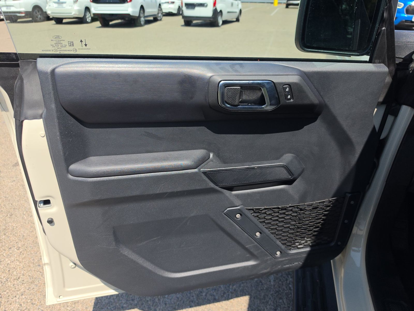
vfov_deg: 58.9
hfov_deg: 73.9
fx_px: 275
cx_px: 207
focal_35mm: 23
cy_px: 156
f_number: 1.4
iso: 63
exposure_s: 1/3540
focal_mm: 6.5
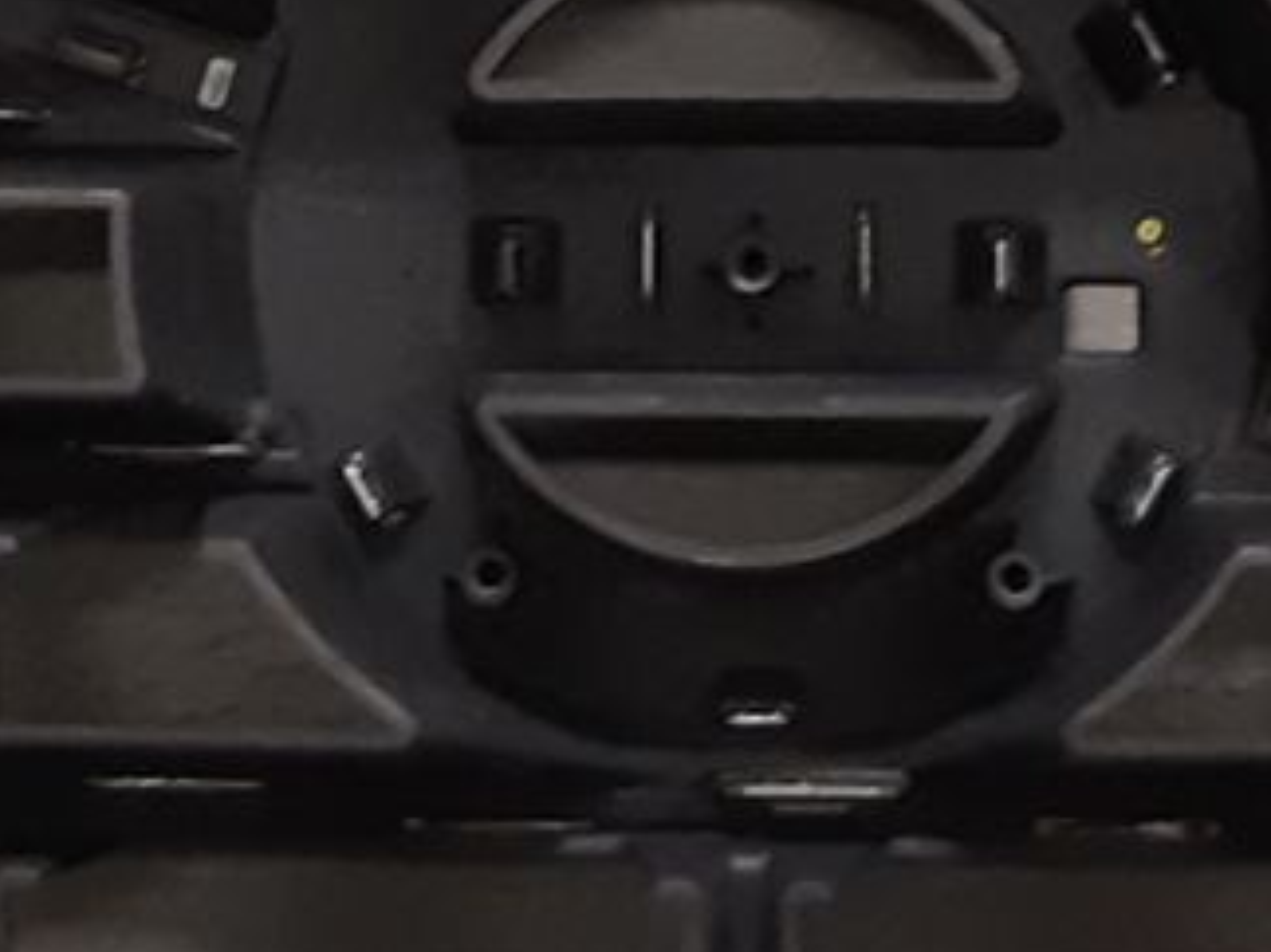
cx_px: 775
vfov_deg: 8.9
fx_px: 6056
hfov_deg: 12.0
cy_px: -220
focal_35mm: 165
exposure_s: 1/50
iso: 160
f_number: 1.7
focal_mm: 3.93
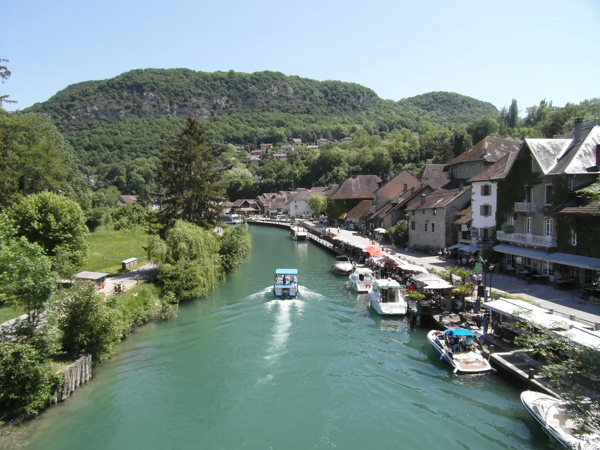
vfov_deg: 56.8
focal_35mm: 24
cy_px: 225
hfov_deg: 71.6
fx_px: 416
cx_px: 300
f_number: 4.6
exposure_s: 1/250
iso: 80
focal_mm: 4
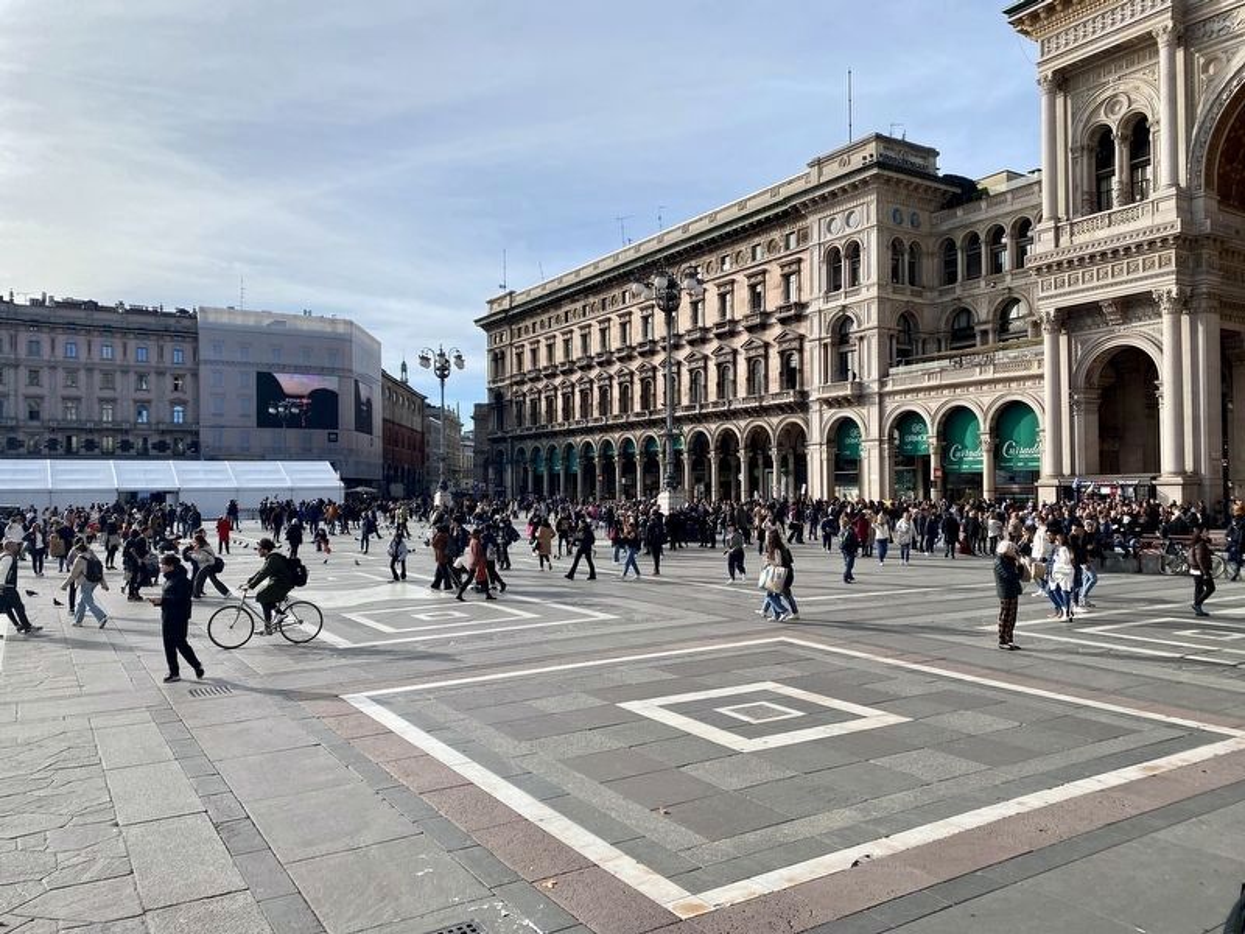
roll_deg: +0.8
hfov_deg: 67.3
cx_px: 622
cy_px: 467
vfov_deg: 53.1
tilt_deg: +0.9
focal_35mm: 26
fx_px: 935
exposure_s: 1/2755
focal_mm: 4.25
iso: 32
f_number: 1.8
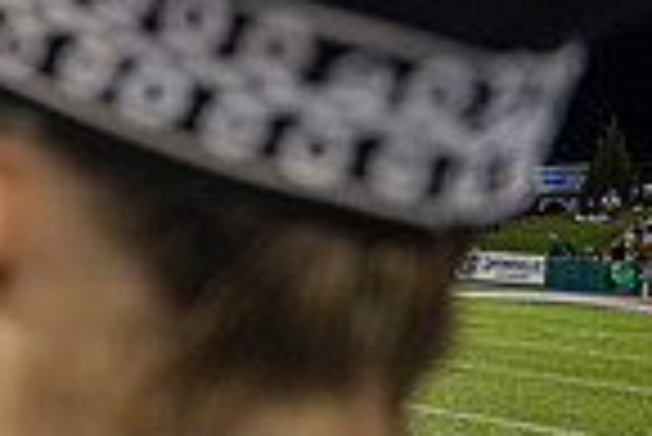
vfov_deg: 14.3
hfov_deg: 17.3
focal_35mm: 96
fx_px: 1740
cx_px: -522
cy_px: 178
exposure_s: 1/500
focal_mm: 24
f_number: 3.2
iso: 1250
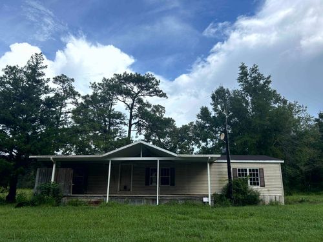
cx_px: 162
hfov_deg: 67.3
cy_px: 121
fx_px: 243
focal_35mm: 26
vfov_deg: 53.1
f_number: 1.5
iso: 50
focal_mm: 5.7
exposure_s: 1/4630
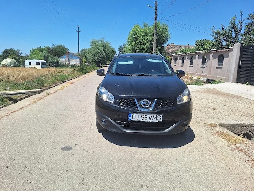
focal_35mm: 23
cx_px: 127
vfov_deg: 58.9
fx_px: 169
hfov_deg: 73.9
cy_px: 96
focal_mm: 5.54
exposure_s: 1/2500
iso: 40
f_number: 1.8
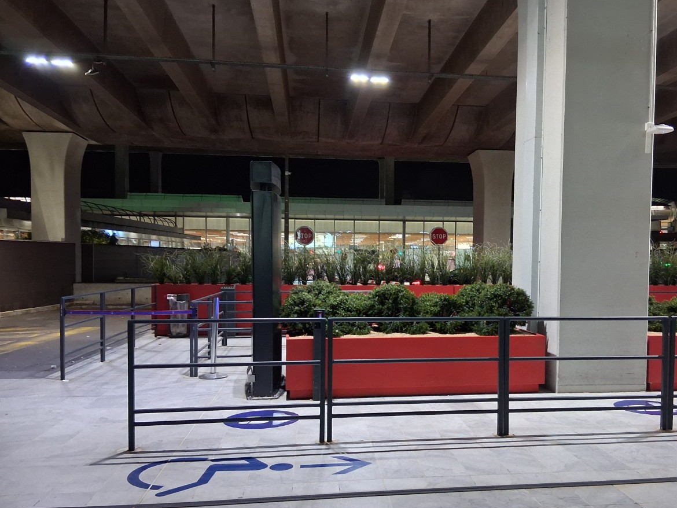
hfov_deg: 56.4
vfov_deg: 44.1
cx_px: 407
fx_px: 626
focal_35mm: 32
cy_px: 291
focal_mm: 3.98
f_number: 1.8
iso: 640
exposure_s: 1/33
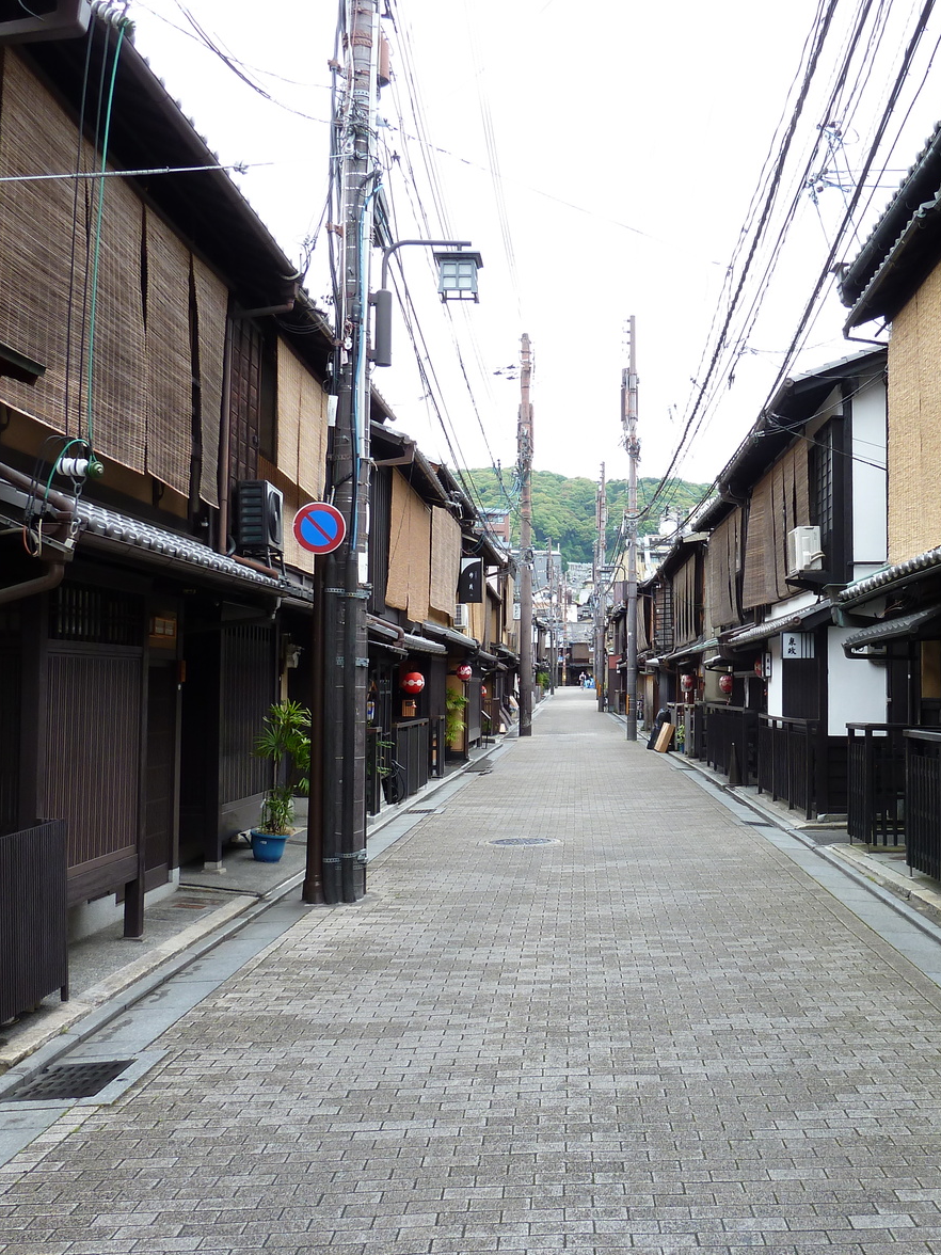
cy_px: 637
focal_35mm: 34
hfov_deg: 41.3
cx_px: 628
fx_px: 1232
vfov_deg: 54.0
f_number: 3.5
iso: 80
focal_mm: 4.1
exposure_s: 1/100
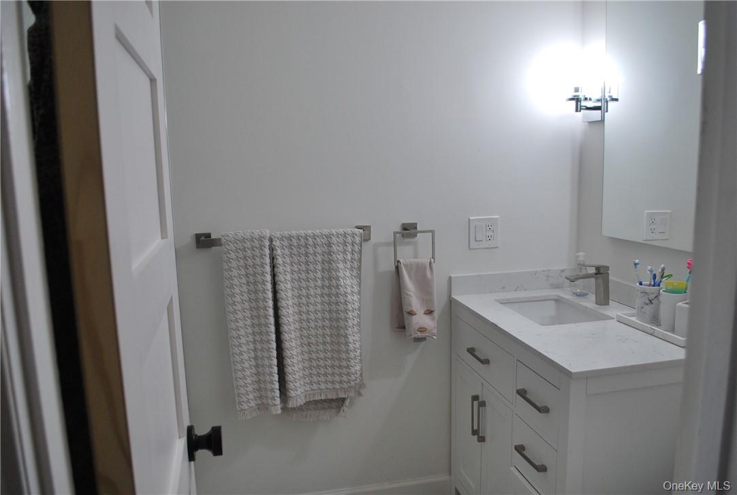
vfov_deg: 48.1
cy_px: 248
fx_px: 554
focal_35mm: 27
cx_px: 368
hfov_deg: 67.3
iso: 200
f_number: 4
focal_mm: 18
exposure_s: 1/50
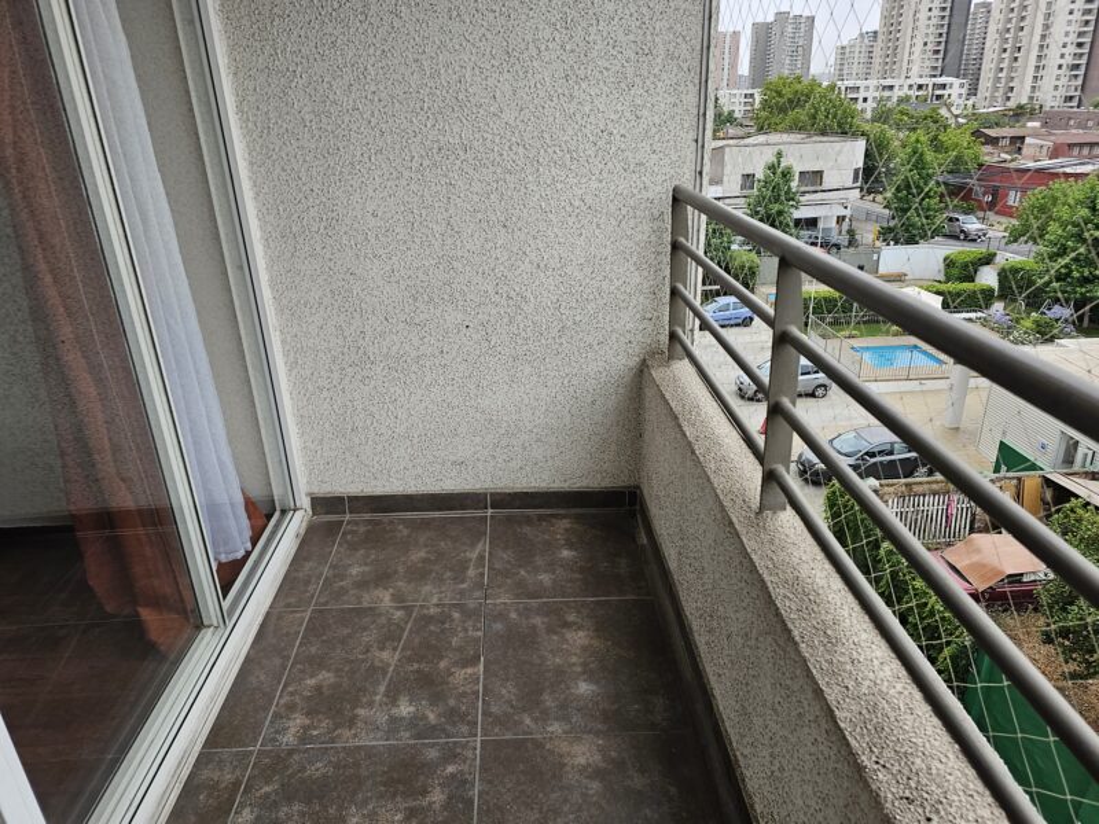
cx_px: 550
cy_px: 412
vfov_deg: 58.9
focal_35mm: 23
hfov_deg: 73.9
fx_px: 730
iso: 25
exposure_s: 1/190
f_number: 1.7
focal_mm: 6.3
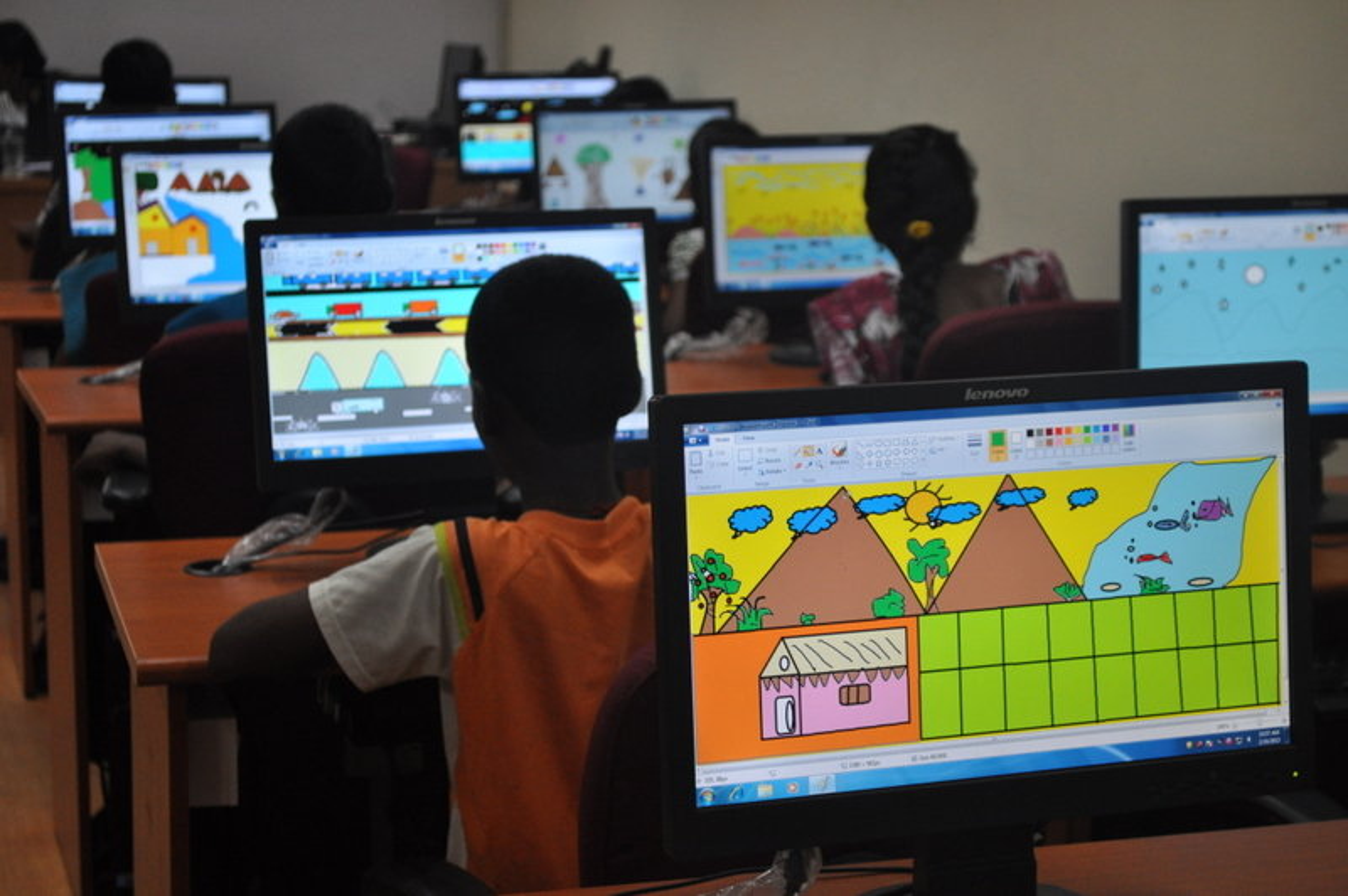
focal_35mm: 72
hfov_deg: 28.1
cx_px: 674
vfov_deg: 18.9
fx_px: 2694
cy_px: 448
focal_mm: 48
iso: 800
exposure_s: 1/40
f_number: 5.6
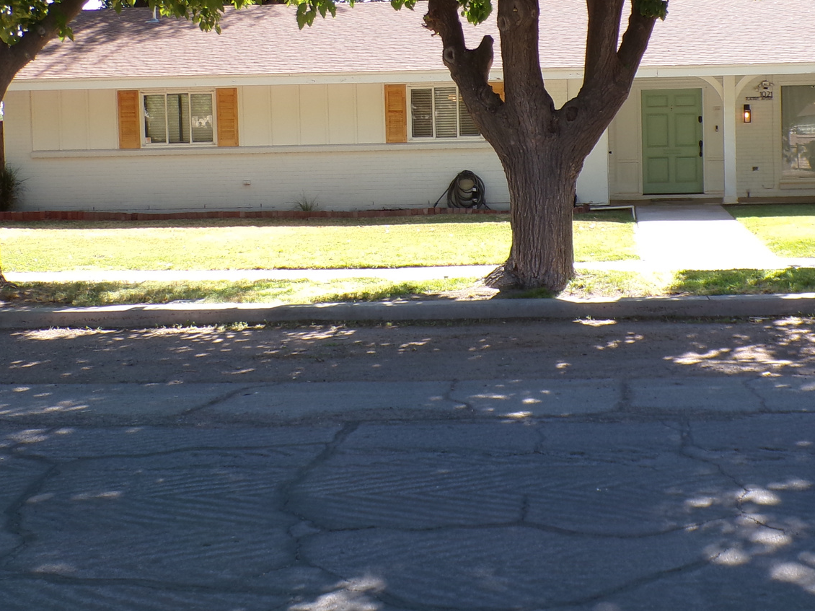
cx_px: 553
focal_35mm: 58
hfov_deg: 32.9
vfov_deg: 25.1
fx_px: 1365
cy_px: 205
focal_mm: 5.8
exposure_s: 1/250
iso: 100
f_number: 3.2
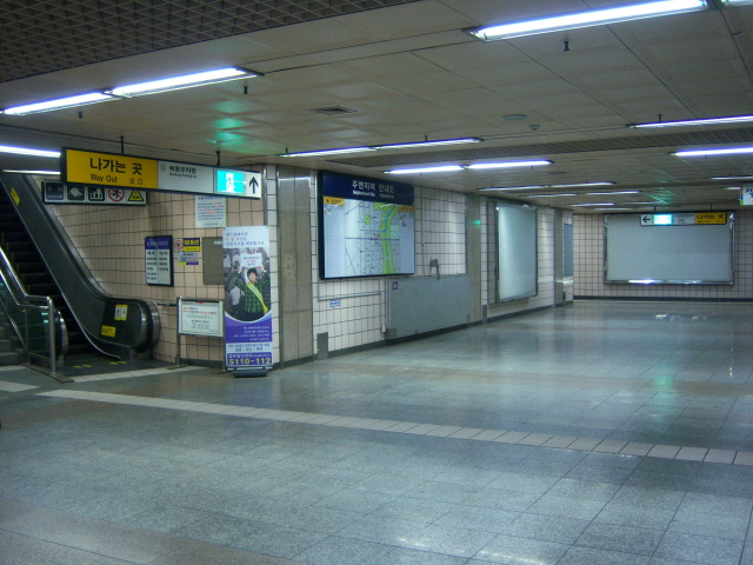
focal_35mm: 36
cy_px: 282
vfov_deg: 39.7
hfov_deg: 51.4
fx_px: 783
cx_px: 376
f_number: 2.8
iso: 160
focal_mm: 7.5
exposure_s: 1/15
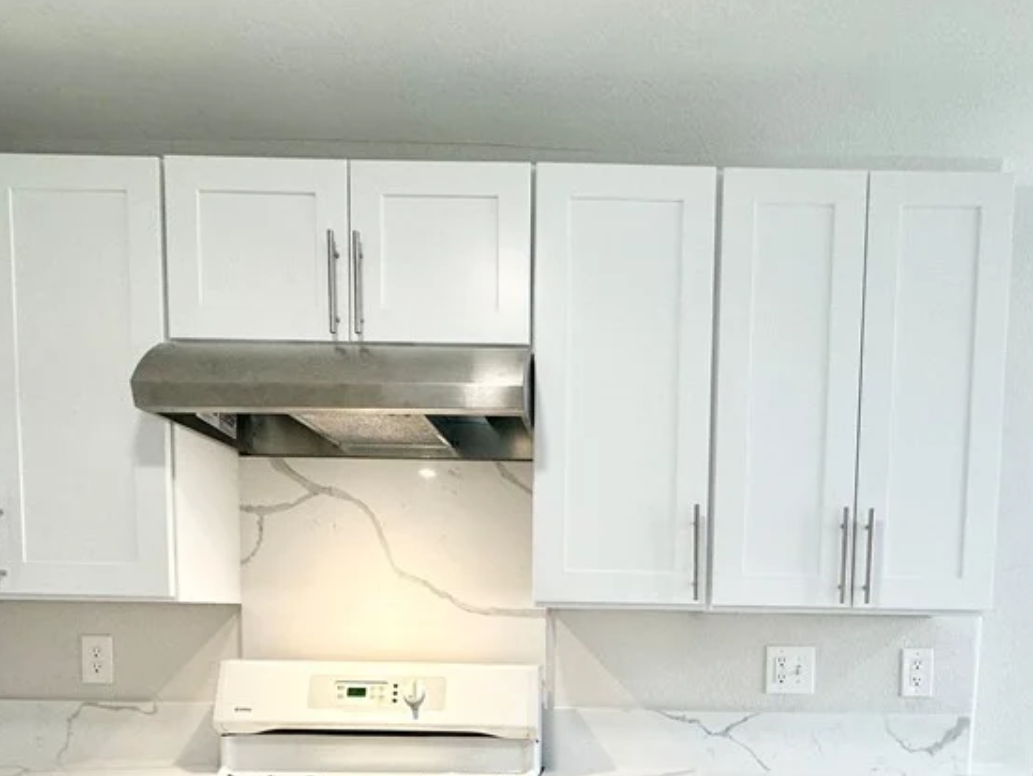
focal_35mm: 26
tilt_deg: -5.4
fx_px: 776
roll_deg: -0.7
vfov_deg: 48.3
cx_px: 628
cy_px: 679
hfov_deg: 66.5
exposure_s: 1/120
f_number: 2.2
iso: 125
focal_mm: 2.22
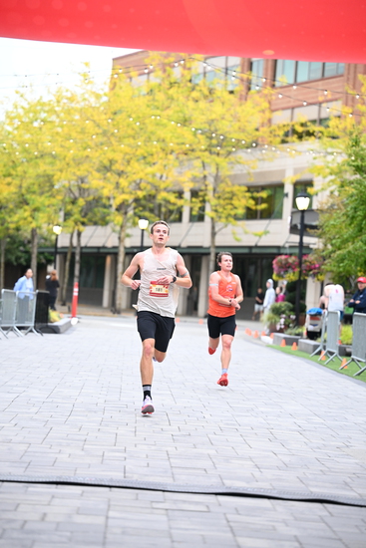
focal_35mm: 110
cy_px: 274
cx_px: 183
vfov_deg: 18.6
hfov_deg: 12.5
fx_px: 1676
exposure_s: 1/640
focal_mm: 110
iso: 1600
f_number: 2.8
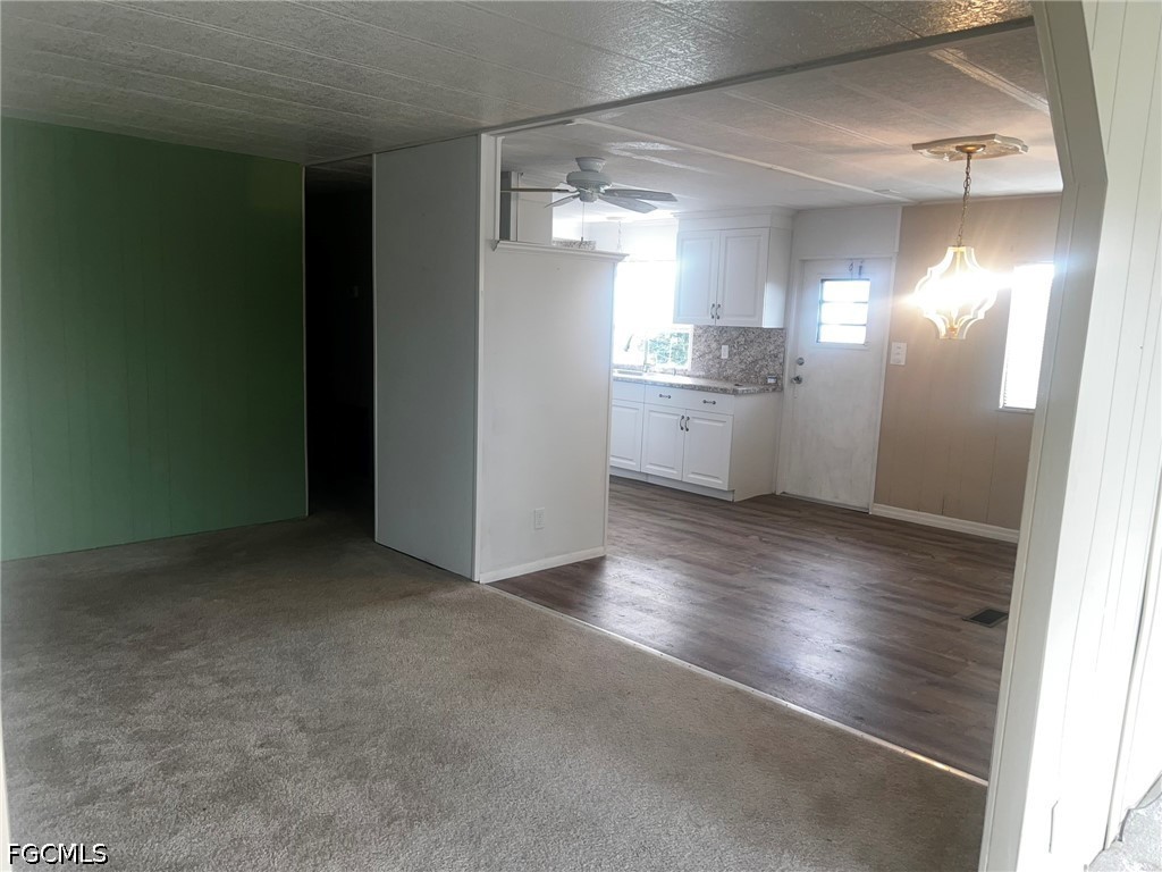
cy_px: 436
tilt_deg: -9.0
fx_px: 873
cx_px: 581
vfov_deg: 53.1
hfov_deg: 67.3
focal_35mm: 26
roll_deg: -2.7
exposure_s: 1/120
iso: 50
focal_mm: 5.7
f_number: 1.5
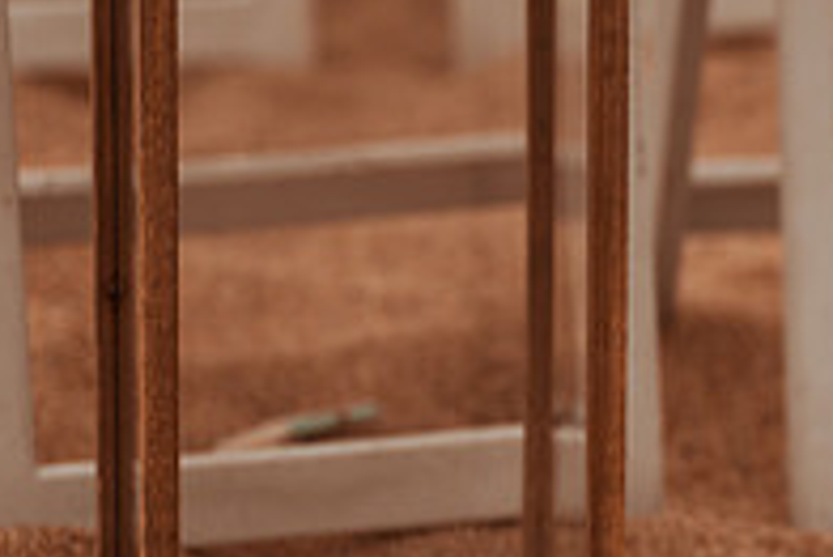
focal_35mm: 399
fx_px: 9239
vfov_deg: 3.5
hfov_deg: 5.1
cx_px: 1109
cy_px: 327
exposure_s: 1/1250
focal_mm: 135
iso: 160
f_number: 1.8
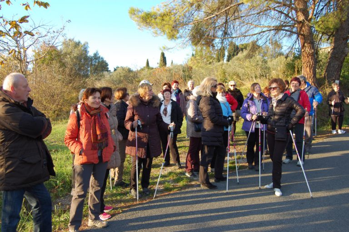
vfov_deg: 43.6
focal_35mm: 30
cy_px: 116
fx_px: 291
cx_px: 174
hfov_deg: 62.0
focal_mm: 20
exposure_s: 1/125
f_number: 5.6
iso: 220
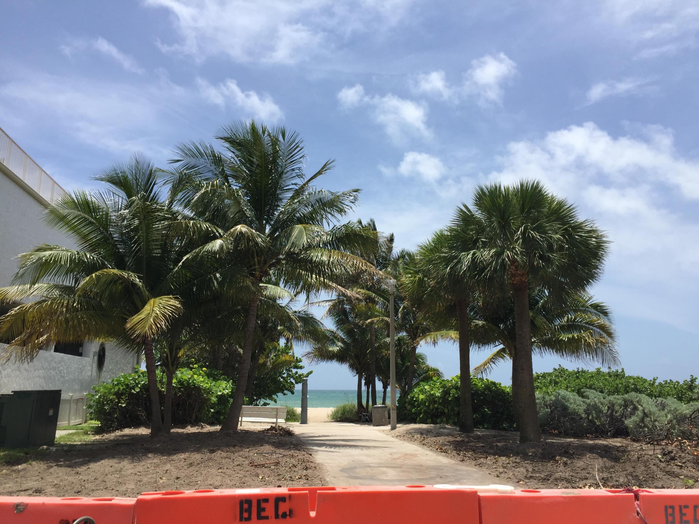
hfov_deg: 61.7
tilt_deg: +13.0
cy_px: 262
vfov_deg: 48.2
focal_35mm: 29
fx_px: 586
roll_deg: -2.4
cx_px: 350
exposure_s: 1/2326
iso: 32
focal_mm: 4.15
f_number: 2.2
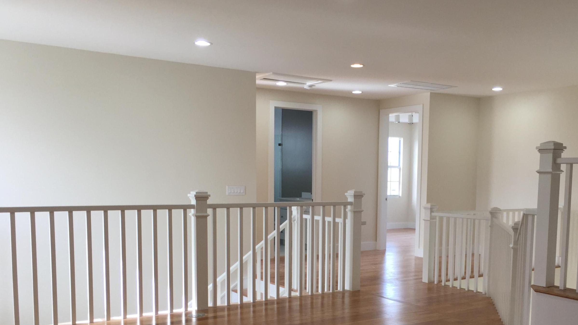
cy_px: 233
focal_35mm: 38
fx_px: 582
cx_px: 328
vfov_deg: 30.8
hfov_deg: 52.6
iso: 40
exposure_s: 1/60
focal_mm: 4.15
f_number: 2.2
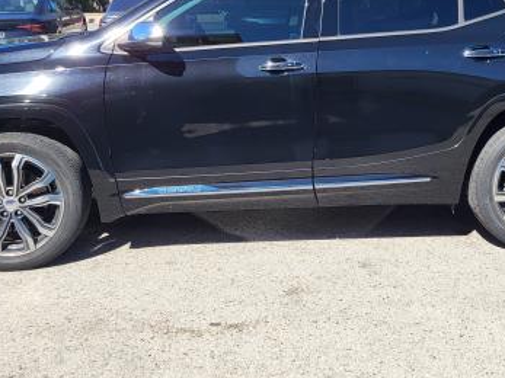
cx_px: 288
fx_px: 700
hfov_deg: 39.6
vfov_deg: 29.1
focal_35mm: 48
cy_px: 42
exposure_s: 1/1576
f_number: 1.8
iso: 40
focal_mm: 5.4
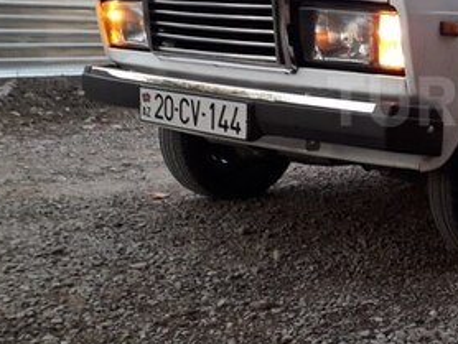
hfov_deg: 27.8
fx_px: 848
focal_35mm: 64
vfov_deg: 22.8
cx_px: 496
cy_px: 101
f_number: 1.9
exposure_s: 1/50
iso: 80
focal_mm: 3.6
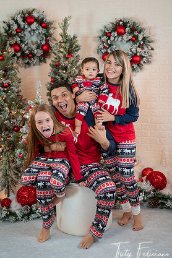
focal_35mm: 54
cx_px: 85
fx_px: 387
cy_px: 134
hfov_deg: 25.1
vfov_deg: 36.9
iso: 2000
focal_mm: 50
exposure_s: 1/125
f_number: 4
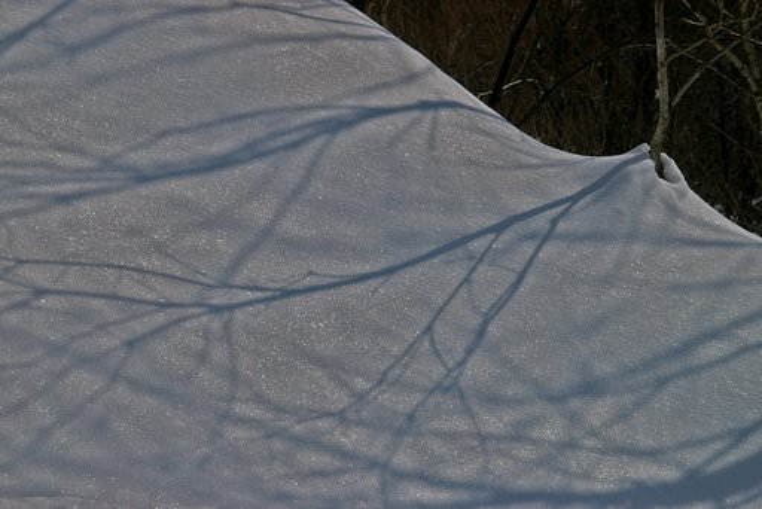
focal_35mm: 120
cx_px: 381
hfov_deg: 17.1
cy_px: 254
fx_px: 2541
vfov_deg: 11.4
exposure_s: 1/1600
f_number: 13
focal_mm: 80
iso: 200
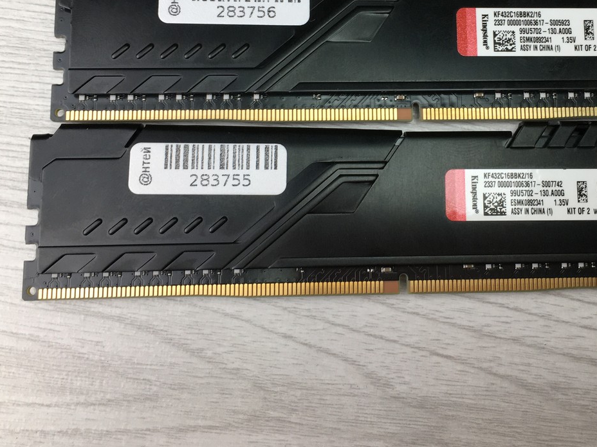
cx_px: 369
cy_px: 117
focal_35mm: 45
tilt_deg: -79.8
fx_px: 776
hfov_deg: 41.8
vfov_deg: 31.7
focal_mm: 4.15
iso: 40
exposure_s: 1/100
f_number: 2.2
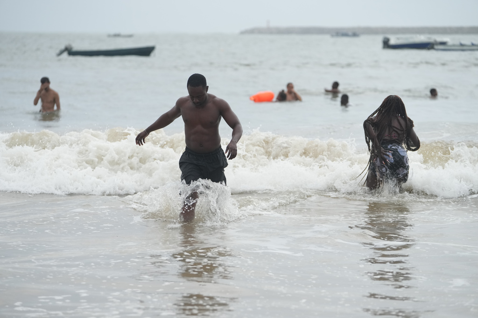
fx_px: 1779
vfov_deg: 10.2
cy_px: 159
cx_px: 239
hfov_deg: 15.3
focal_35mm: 134
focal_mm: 134
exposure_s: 1/1250
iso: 800
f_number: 3.5
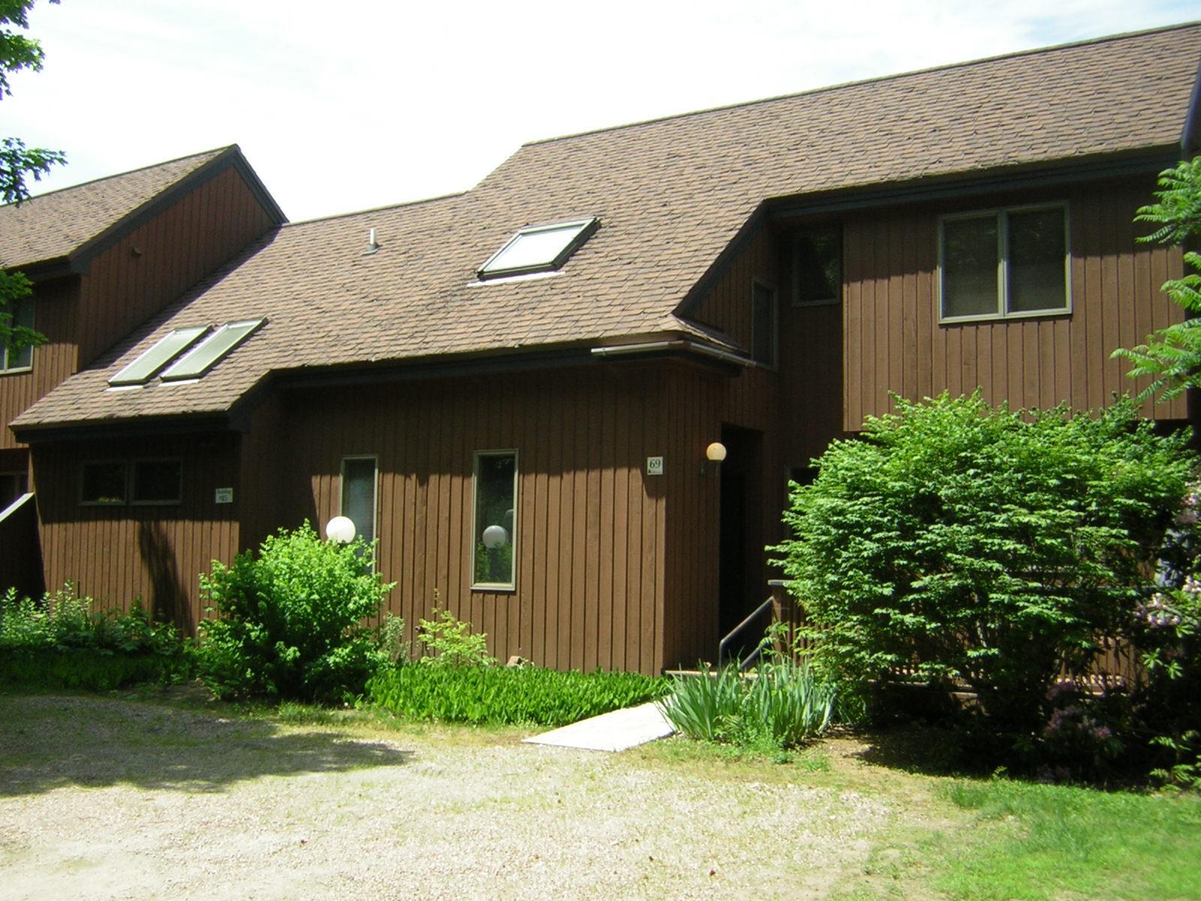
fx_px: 1249
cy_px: 450
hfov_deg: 51.4
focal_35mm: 36
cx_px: 600
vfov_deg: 39.7
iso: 50
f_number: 5.2
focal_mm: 4.7
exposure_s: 1/136
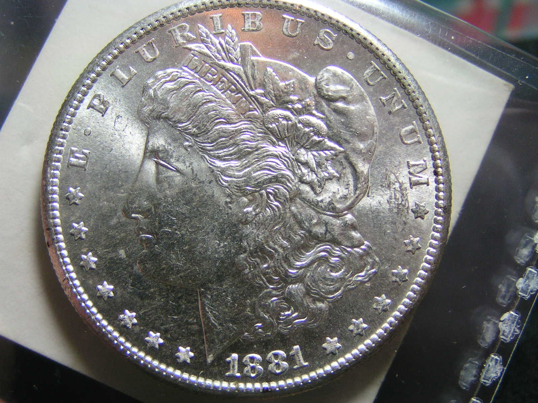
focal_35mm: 63
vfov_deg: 23.3
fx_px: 979
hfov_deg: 30.7
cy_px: 202
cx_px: 269
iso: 80
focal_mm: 9.7
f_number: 3.2
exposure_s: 1/60
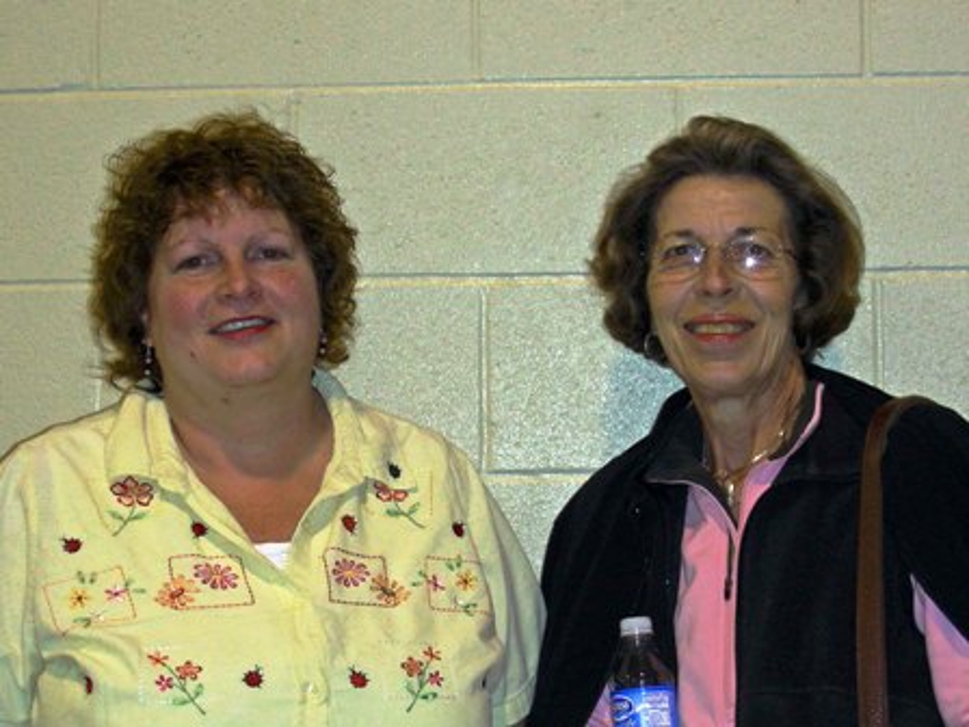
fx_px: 1624
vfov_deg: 25.2
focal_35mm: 58
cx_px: 484
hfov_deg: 33.2
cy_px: 364
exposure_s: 1/60.1
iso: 50
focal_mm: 9.7
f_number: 3.5
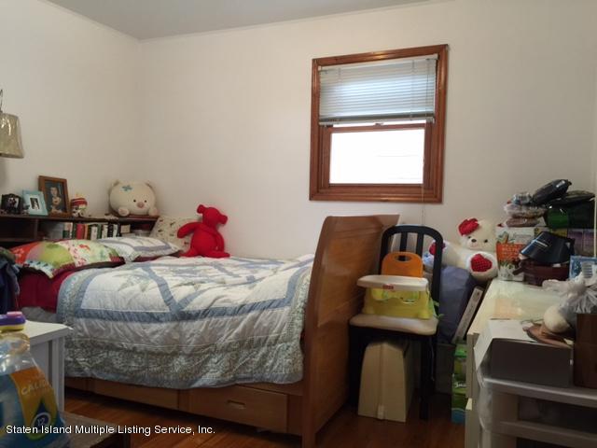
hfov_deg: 61.7
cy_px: 224
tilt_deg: -1.7
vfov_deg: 48.2
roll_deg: -2.4
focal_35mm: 29
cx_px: 298
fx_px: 500
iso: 64
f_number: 2.2
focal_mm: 4.15
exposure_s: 1/15
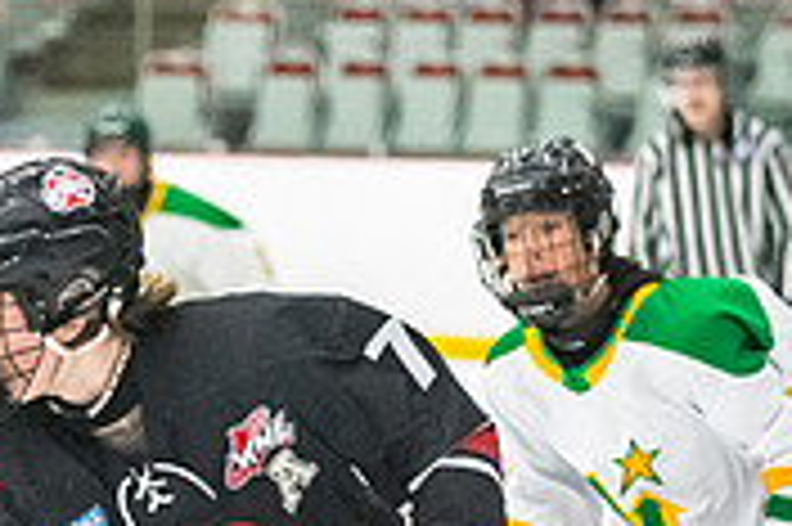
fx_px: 10528
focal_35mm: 479
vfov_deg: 2.9
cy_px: 728
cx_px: 344
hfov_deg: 4.3
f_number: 2.8
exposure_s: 1/640
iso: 4000
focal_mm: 90
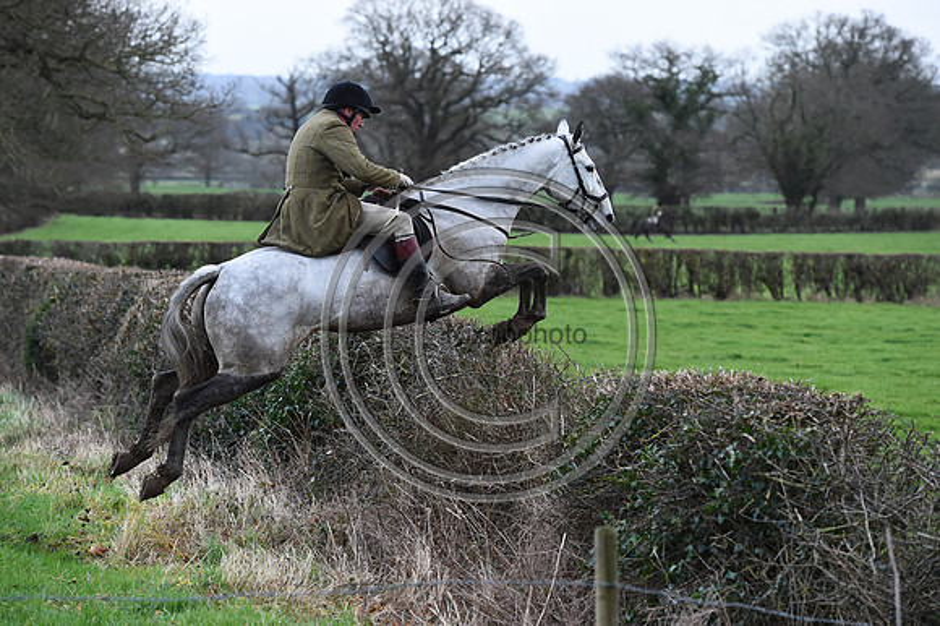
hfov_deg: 12.8
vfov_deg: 8.6
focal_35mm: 160
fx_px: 4175
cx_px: 470
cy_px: 313
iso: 2200
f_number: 5.6
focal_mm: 160
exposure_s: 1/1250
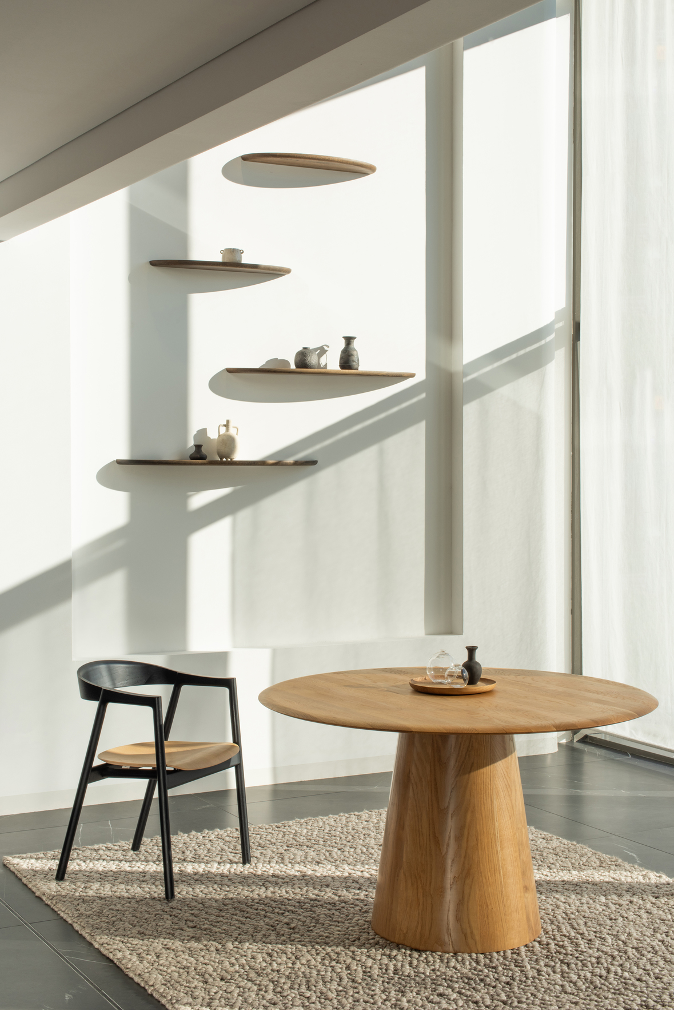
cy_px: 505
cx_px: 337
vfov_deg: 39.6
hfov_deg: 27.0
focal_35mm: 50
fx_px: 1403
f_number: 16
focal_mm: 50
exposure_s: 1/60
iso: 80
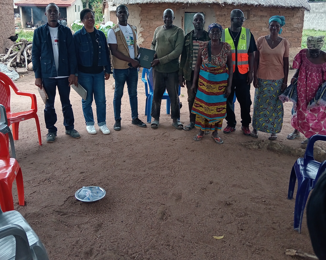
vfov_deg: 43.5
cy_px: 73
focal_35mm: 33
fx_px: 318
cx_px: 162
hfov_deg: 54.2
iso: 100
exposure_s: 1/265
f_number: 1.8
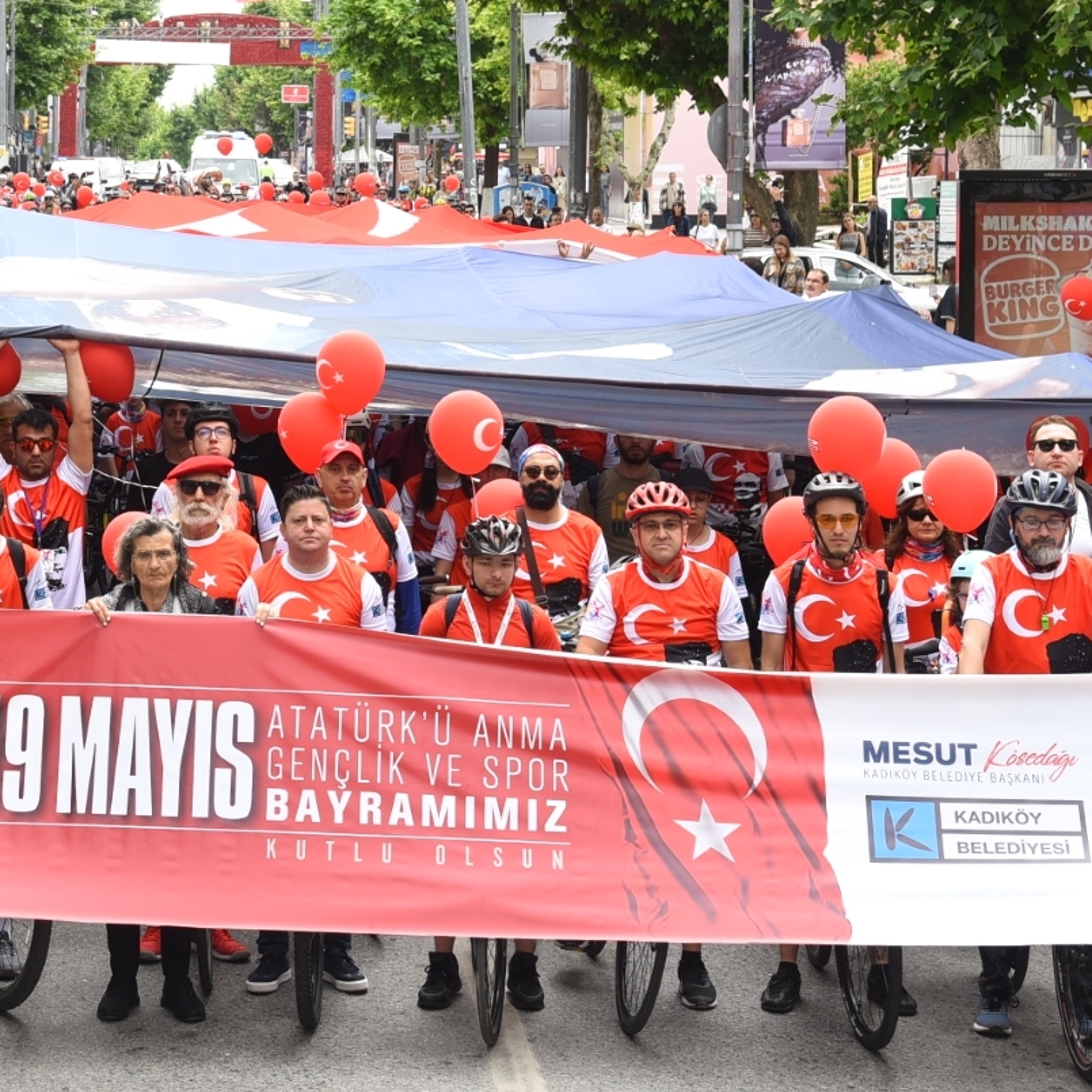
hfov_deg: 17.4
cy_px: 288
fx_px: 3533
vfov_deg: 17.5
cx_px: 176
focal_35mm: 99
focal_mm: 50
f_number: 6.3
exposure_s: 1/320
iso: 400
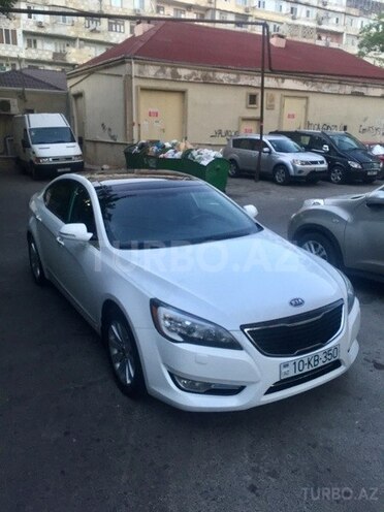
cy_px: 256
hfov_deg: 48.2
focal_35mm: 29
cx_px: 192
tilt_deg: -10.0
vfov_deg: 61.7
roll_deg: -2.0
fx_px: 429
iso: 50
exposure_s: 1/33
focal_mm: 4.15
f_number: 2.2
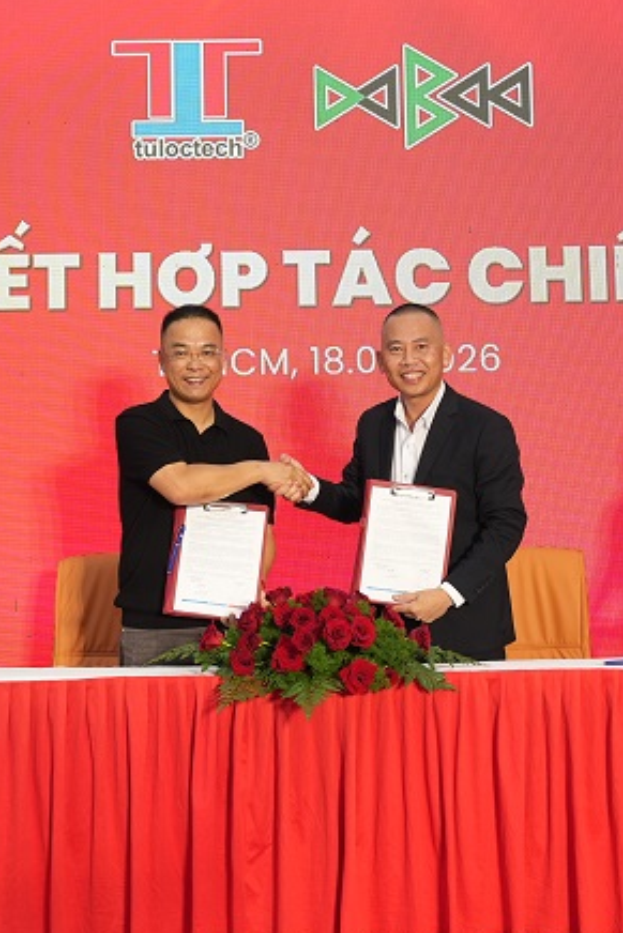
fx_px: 1712
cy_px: 455
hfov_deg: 20.6
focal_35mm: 66
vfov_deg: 30.5
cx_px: 315
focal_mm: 36
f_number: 4
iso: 640
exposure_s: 1/160
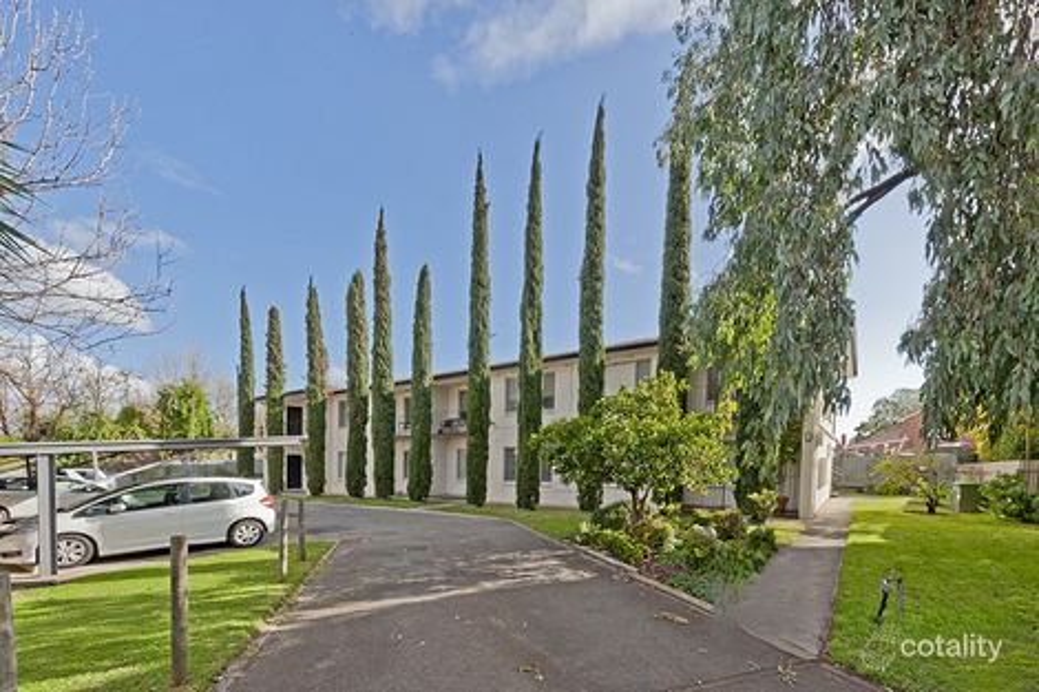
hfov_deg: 104.3
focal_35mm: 14
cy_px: 346
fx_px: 404
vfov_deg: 81.2
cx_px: 520
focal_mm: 14
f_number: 20
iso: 400
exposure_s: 1/50
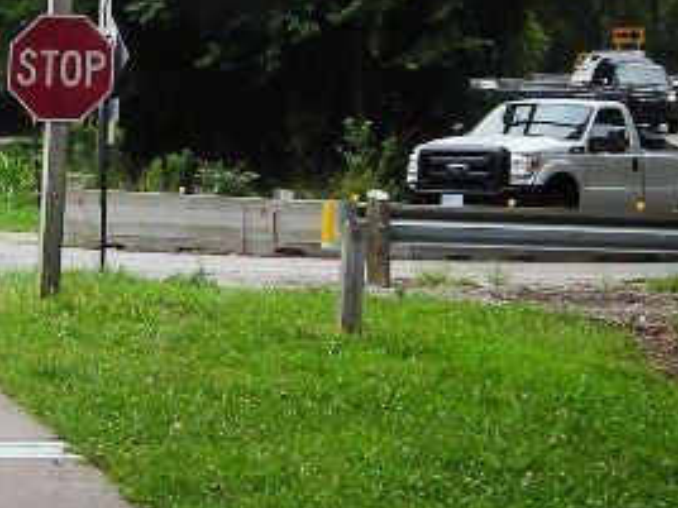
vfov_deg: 17.1
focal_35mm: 85
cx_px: 68
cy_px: 33
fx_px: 1665
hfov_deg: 22.5
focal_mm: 6.3
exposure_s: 1/240
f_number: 3.2
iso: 50
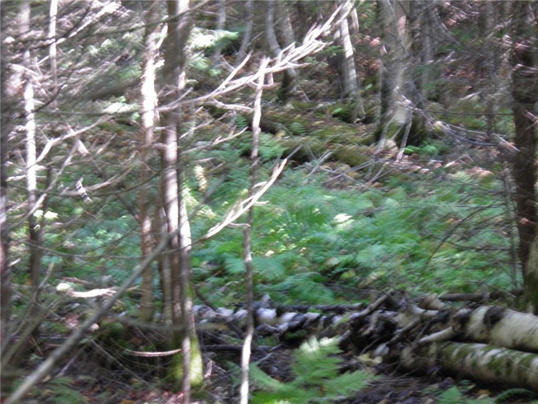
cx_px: 269
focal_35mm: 182
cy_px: 202
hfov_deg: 10.9
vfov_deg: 8.2
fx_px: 2829
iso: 200
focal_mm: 32.7
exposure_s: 1/8
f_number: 4.1
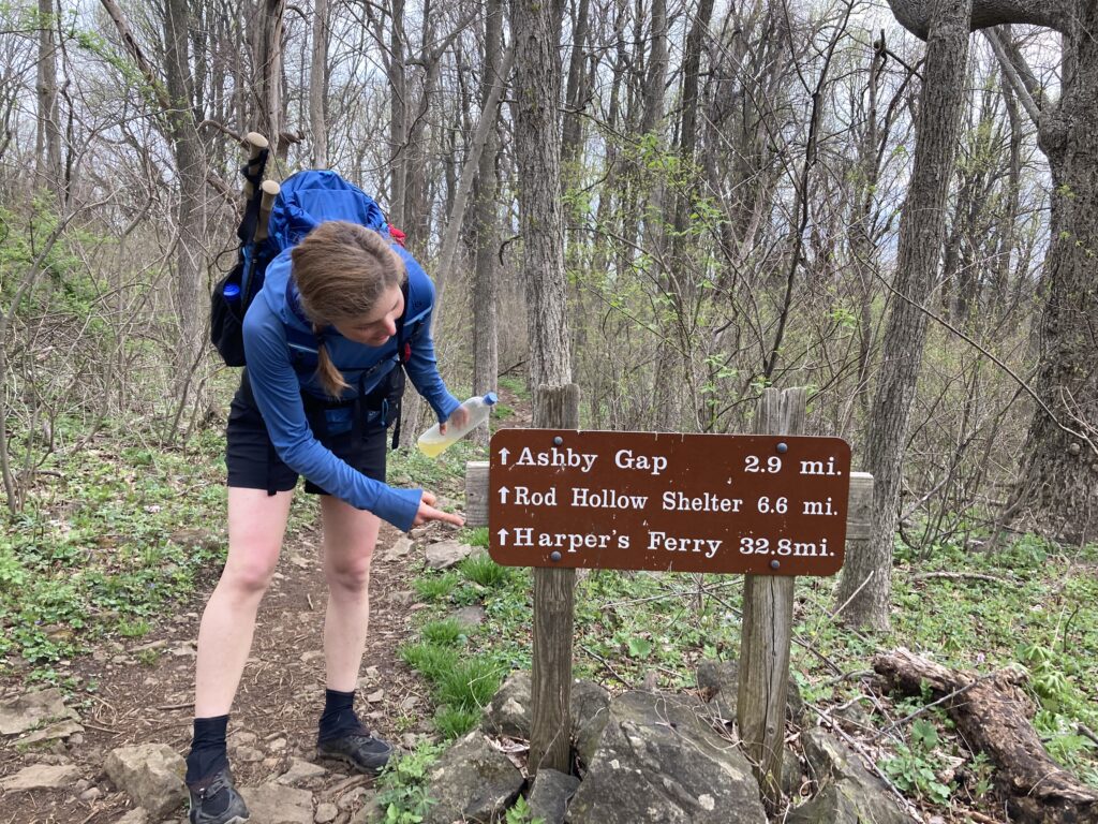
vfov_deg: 49.7
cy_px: 412
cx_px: 549
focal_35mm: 28
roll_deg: -2.7
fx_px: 888
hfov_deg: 63.4
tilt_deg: -8.8
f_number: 1.8
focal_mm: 3.99
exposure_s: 1/121
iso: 64
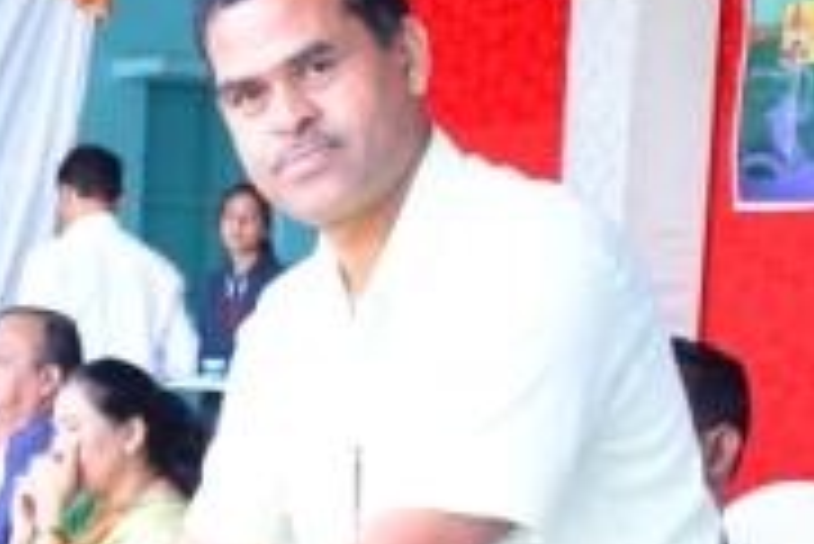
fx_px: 1901
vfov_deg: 16.0
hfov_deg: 23.2
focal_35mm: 84
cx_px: 4
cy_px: 533
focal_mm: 23
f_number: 4
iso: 500
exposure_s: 1/60
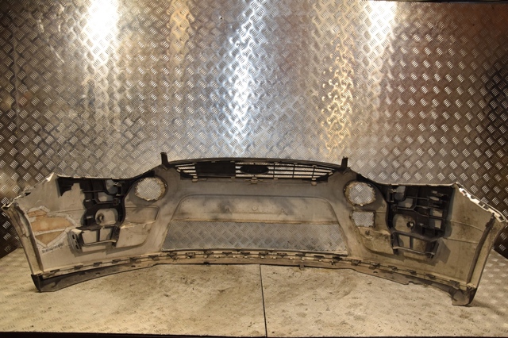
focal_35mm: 32
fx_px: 444
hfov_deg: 59.5
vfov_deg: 41.7
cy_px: 169
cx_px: 254
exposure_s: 1/200
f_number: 8
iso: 800
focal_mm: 21
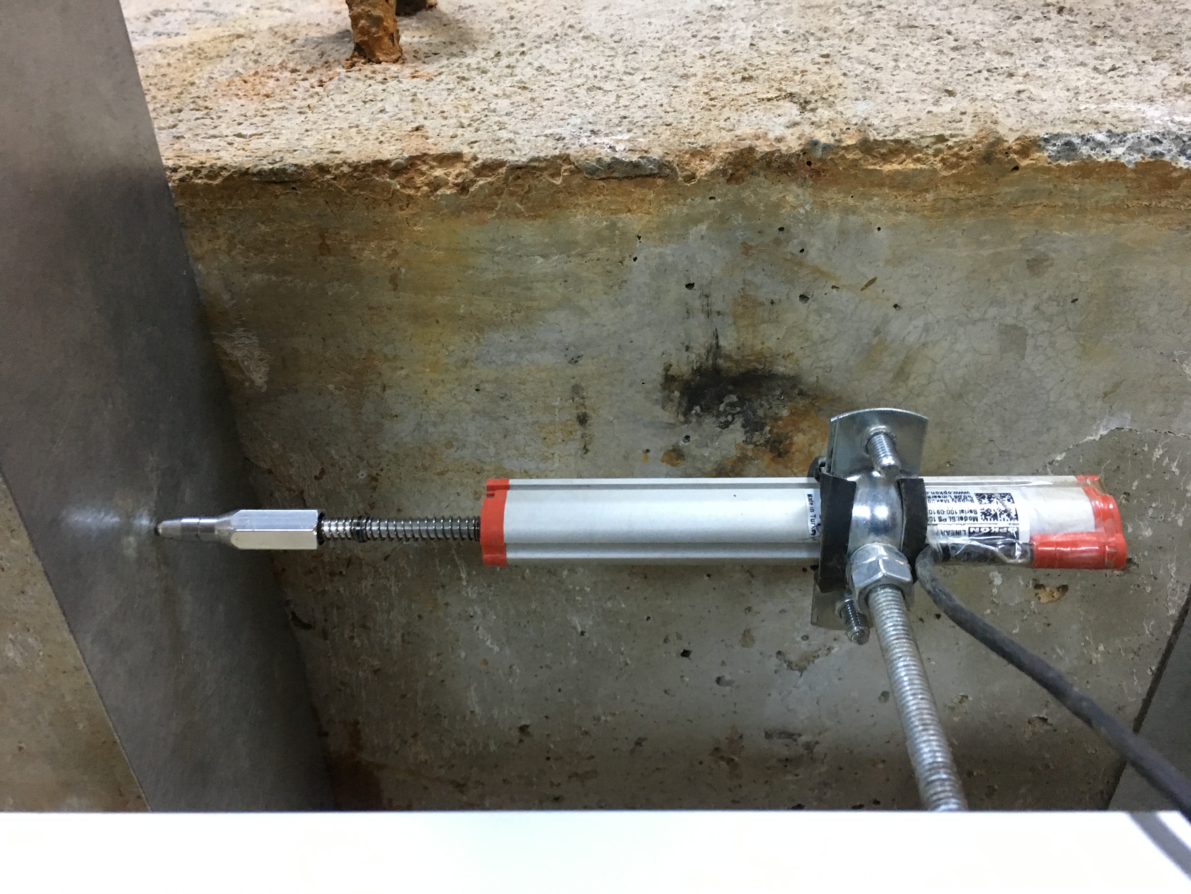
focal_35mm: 29
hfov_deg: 61.7
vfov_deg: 48.2
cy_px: 447
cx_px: 596
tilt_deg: -35.2
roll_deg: +2.4
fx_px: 998
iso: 200
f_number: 2.2
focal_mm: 4.15
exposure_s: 1/25
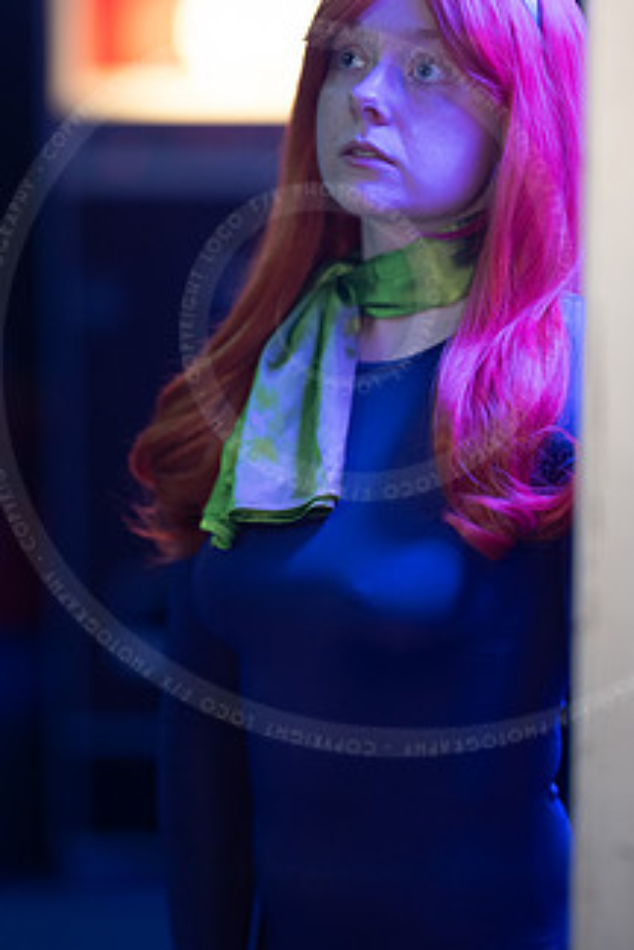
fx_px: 3117
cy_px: 375
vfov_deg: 17.3
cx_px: 370
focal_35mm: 118
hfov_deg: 11.6
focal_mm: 85
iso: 1000
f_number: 1.3
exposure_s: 1/250
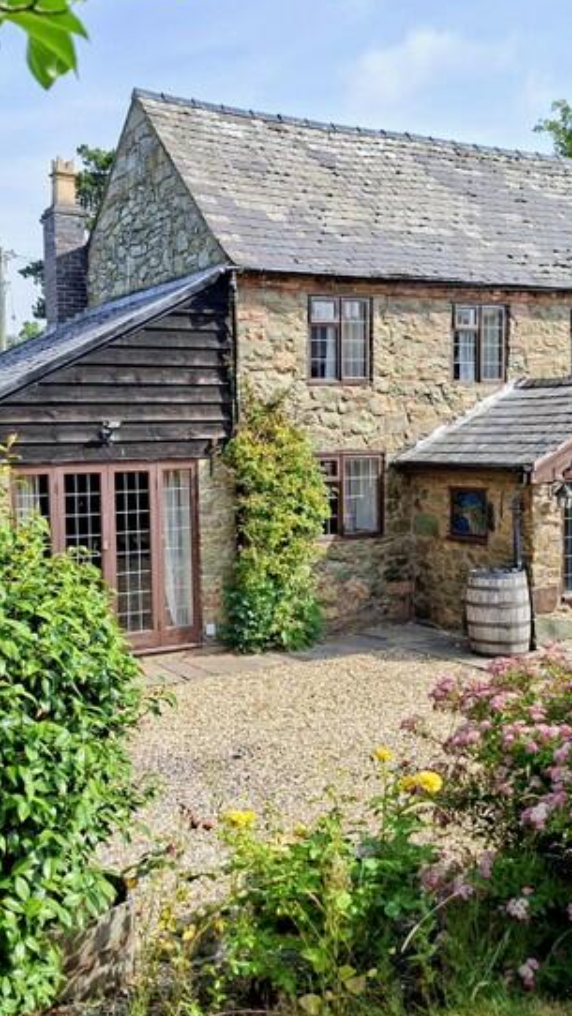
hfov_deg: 31.9
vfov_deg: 54.0
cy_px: 512
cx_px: 236
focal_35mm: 37
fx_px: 997
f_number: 1.8
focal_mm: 5.54
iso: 50
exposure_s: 1/1437
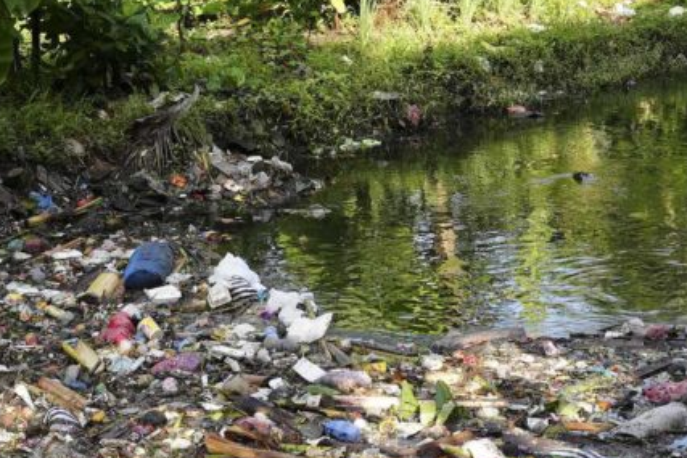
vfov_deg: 18.4
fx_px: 1406
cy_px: 360
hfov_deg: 27.3
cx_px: 438
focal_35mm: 74
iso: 80
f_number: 5
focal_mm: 30.7
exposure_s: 1/80
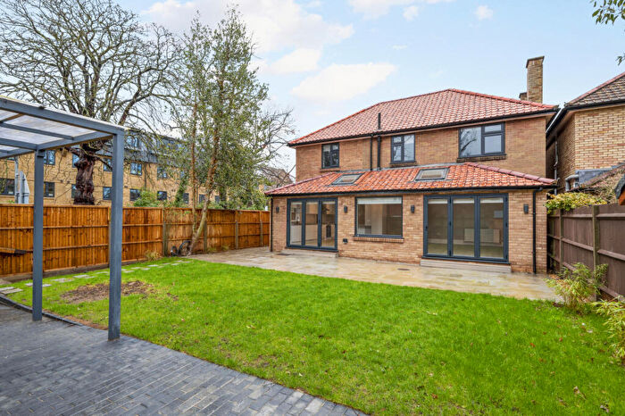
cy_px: 208
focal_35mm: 14
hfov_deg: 104.3
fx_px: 243
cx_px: 312
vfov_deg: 81.2
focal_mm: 14
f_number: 8
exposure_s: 1/40
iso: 250
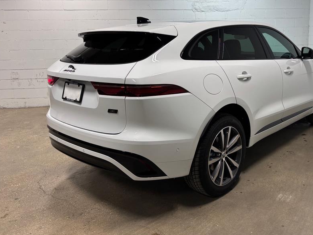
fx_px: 307
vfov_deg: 41.4
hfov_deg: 53.4
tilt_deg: -9.4
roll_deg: +0.4
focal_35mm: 34
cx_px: 193
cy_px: 85
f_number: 1.6
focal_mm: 5.96
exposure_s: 1/391
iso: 50
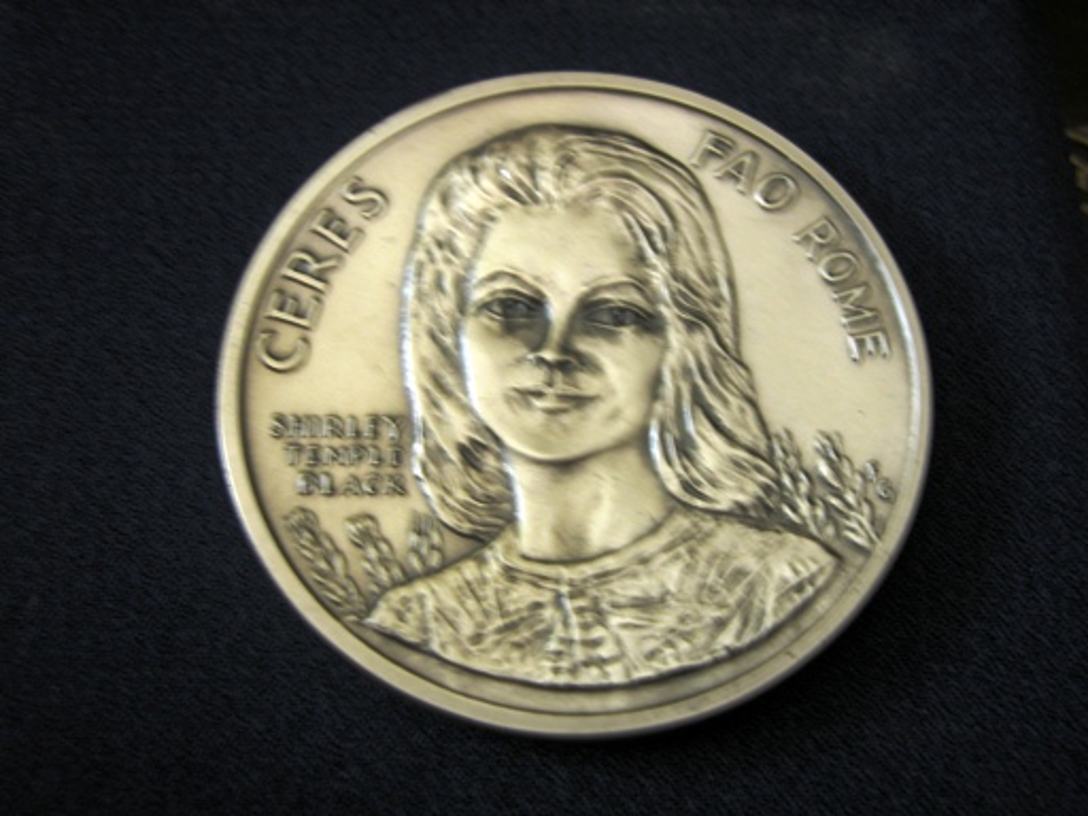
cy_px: 408
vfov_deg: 31.5
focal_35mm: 46
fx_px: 1446
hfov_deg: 41.2
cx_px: 544
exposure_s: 1/7.8
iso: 100
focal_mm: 11.6
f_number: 3
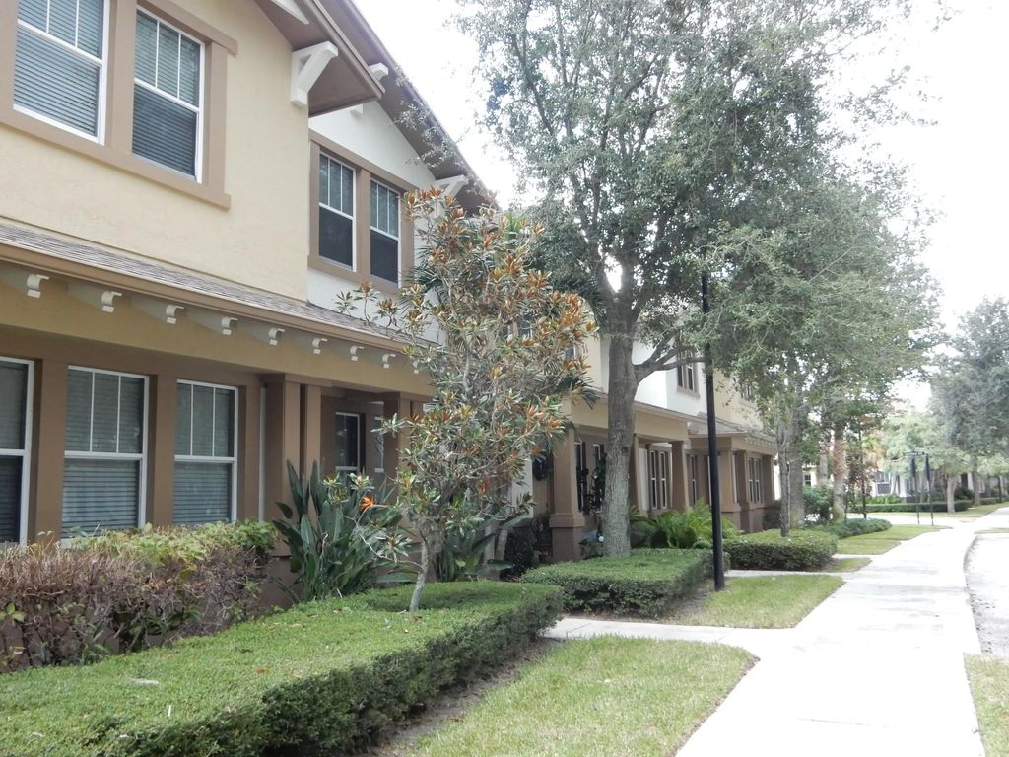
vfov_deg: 46.8
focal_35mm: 30
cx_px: 504
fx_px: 874
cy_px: 378
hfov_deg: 60.0
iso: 320
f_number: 4
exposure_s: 1/30
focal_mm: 5.4
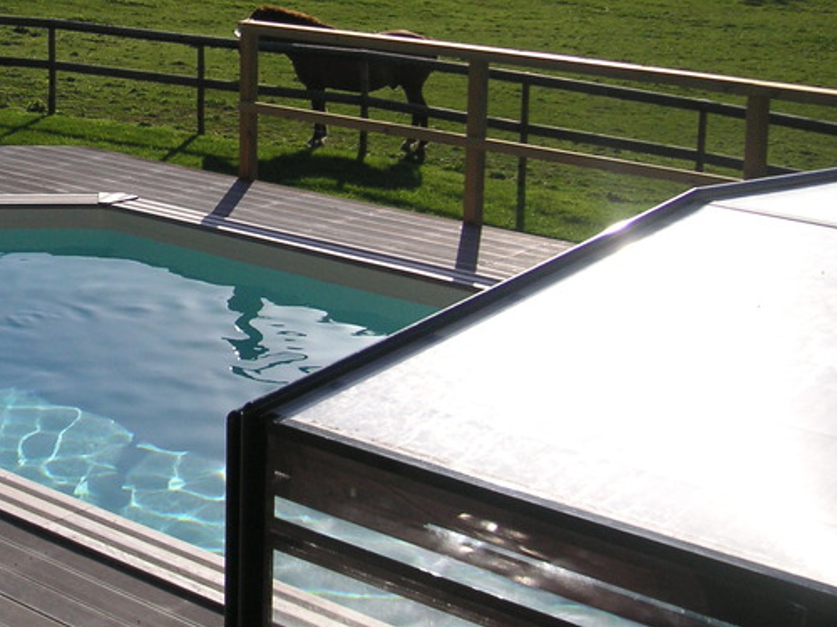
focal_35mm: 74
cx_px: 13
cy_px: 186
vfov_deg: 19.8
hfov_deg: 25.1
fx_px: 1789
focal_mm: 6.1
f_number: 6.7
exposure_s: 1/250
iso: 50
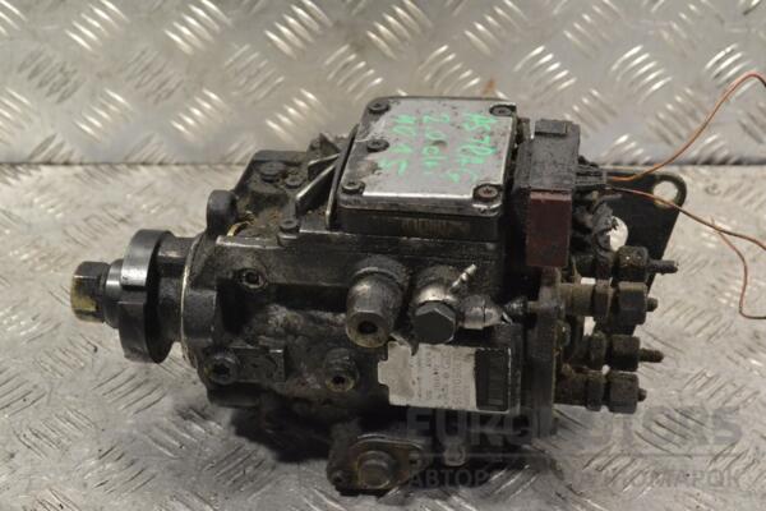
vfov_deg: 19.7
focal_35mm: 69
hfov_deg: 29.2
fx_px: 1468
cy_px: 256
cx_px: 383
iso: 3200
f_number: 8
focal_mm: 46
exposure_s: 1/250
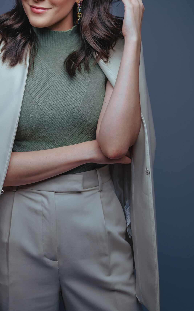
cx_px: 56
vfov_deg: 31.6
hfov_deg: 20.2
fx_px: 541
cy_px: 89
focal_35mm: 64
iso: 125
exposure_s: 1/320
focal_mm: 28
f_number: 2.2
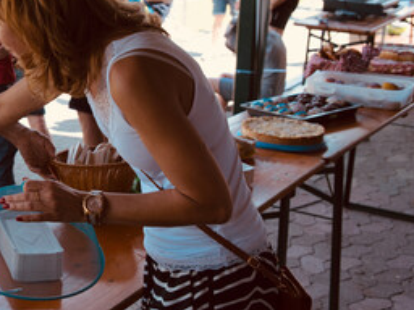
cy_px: 54
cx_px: -27
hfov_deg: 23.4
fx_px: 945
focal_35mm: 79
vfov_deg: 18.5
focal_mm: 35
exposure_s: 1/125
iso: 100
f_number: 4.8
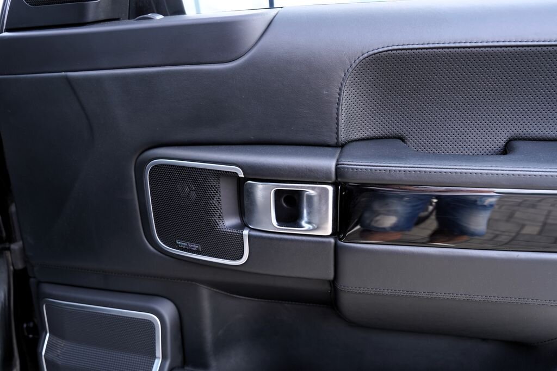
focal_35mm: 24
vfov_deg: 53.1
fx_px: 371
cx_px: 278
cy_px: 186
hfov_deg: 73.7
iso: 100
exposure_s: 1/60
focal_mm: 24
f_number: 4
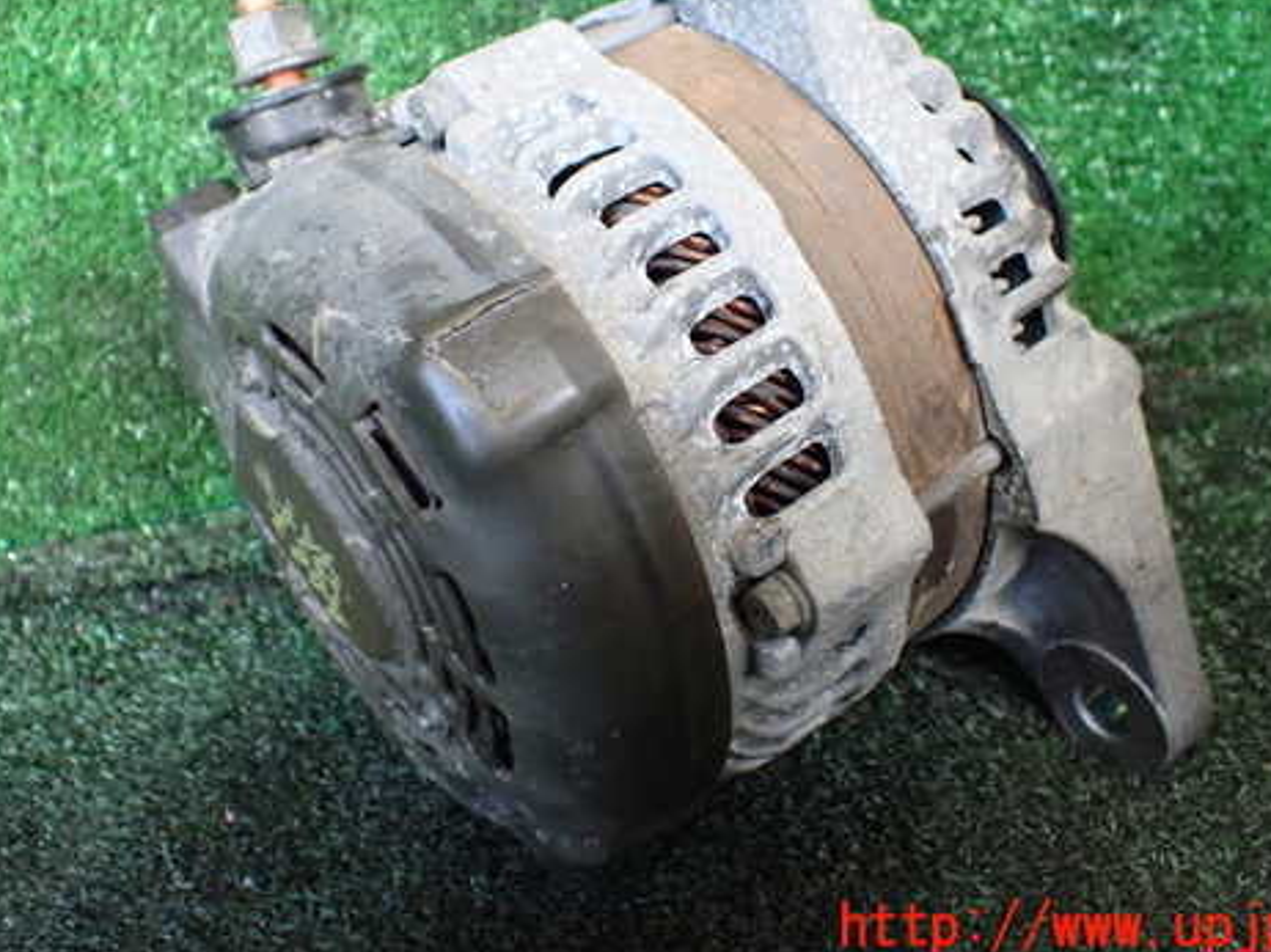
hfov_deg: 47.9
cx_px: 636
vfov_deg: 36.5
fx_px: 1431
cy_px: 344
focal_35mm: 39
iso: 800
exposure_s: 1/100
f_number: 2.3
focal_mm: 5.4
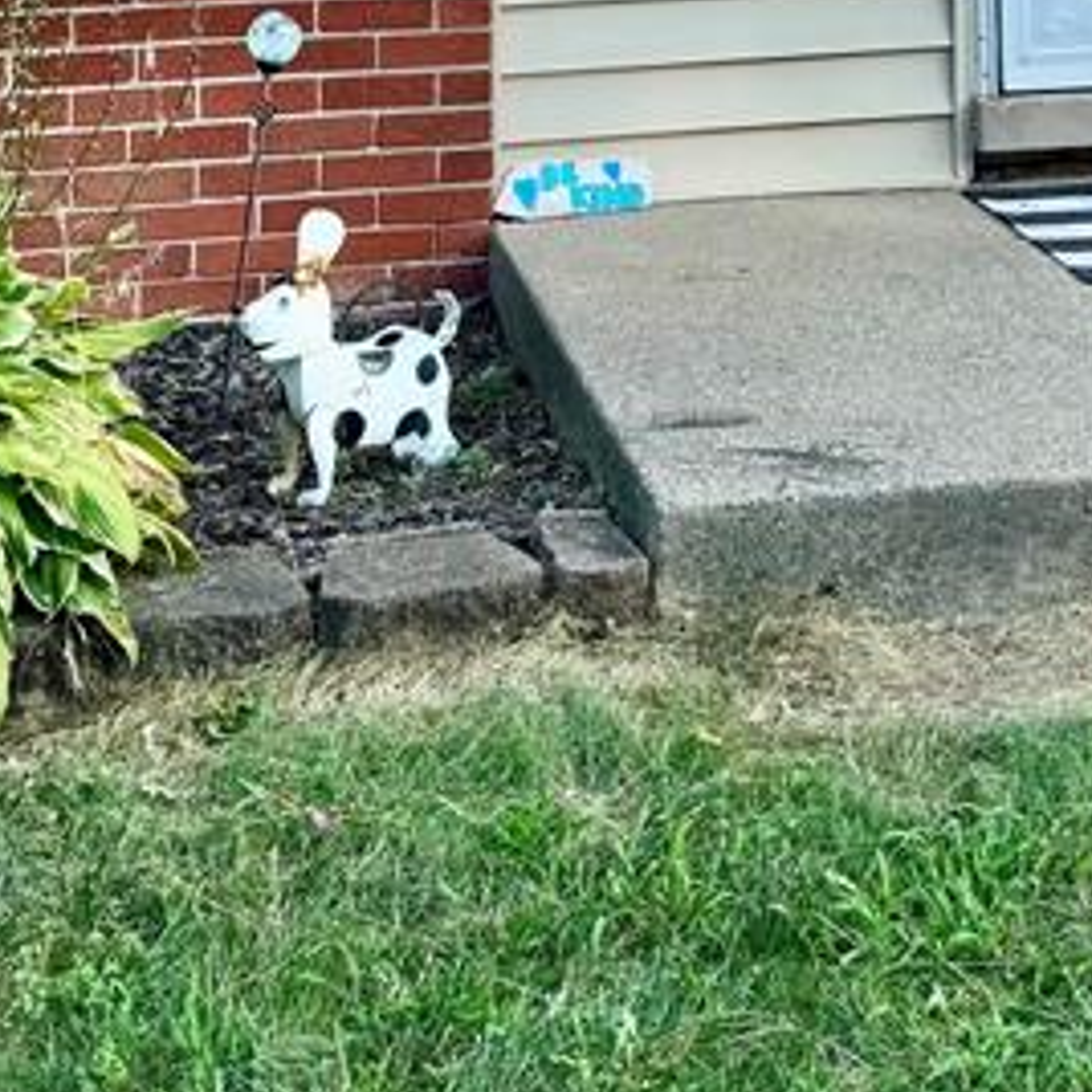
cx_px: 750
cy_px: -448
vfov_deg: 19.2
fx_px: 2891
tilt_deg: +1.2
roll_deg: +0.9
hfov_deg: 21.3
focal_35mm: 81
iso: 80
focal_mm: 6.76
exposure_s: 1/1311
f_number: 1.78
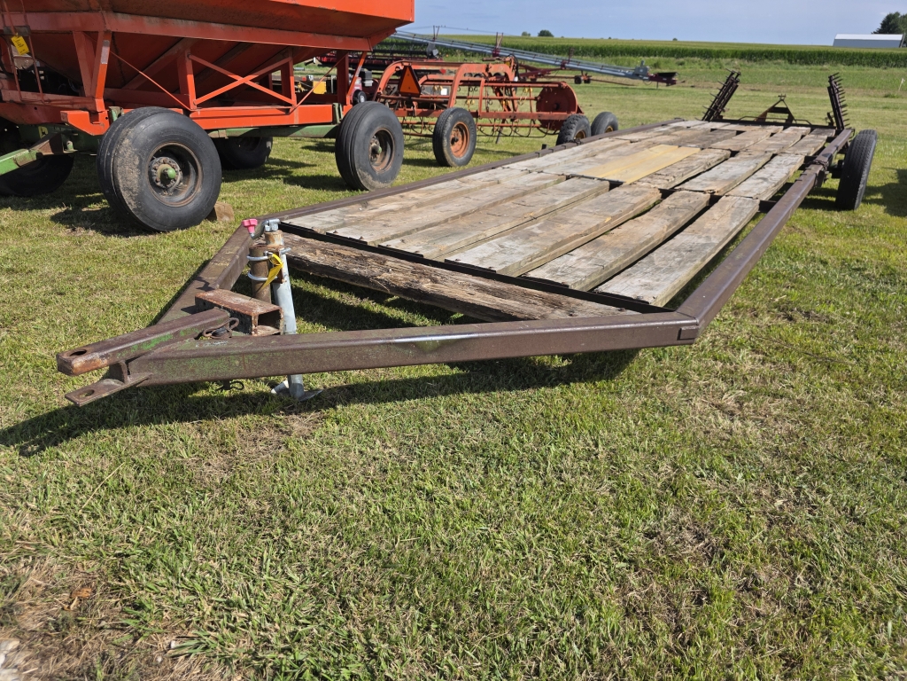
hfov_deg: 73.9
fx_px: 603
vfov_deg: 58.9
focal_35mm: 23
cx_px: 454
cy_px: 340
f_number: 1.7
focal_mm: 6.3
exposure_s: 1/6574
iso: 80
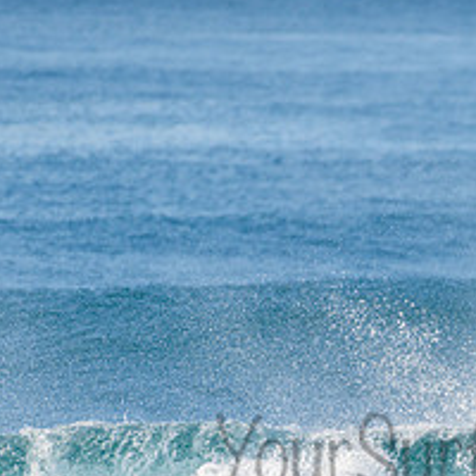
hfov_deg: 1.4
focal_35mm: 1235
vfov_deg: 1.4
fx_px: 19213
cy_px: 430
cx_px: 462
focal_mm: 500
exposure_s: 1/2000
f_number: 5.6
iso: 500
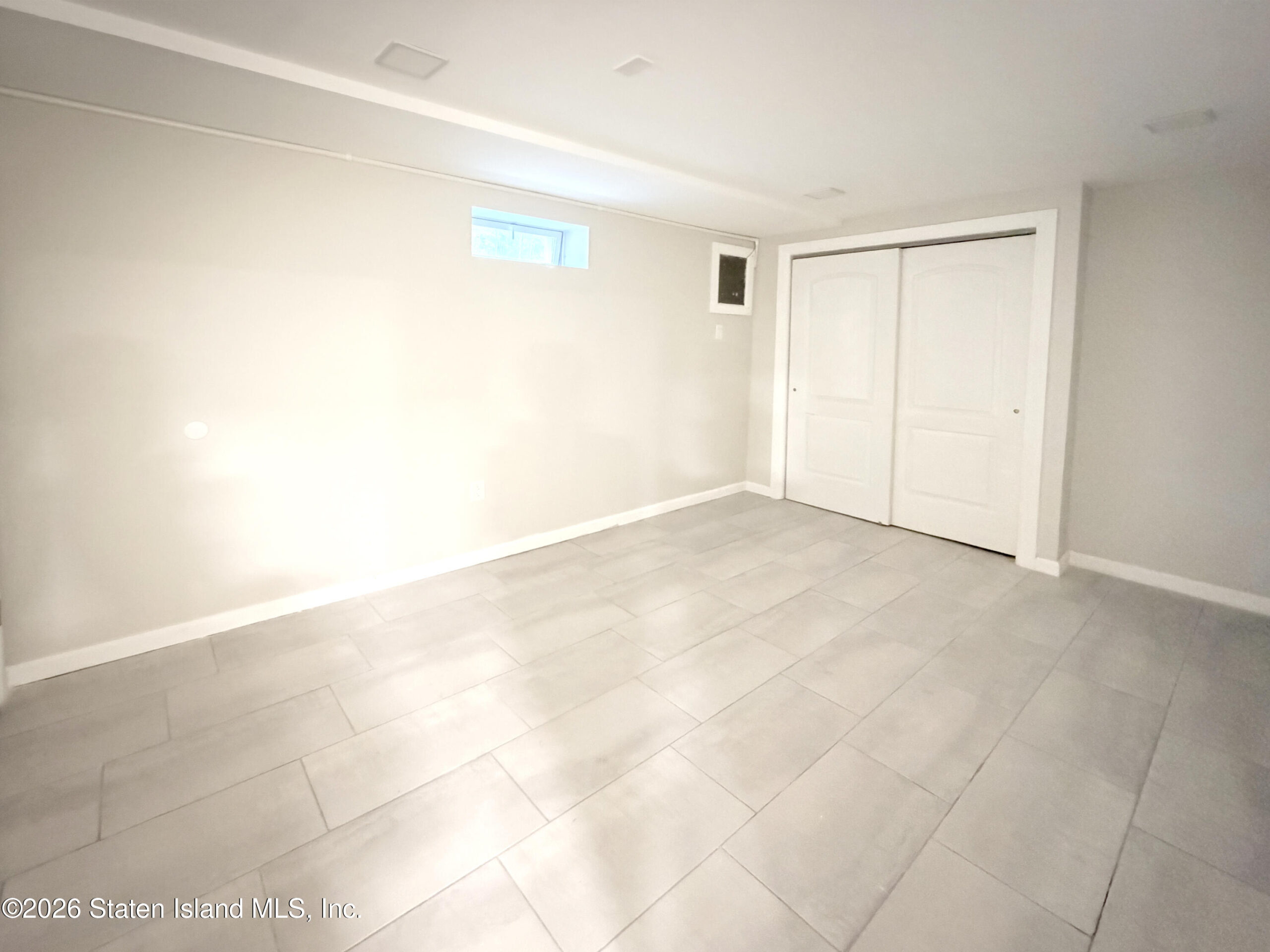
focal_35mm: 14
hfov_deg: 102.1
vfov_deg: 85.7
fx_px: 514
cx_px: 635
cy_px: 476
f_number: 2.2
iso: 3200
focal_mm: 2.22
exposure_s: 1/15
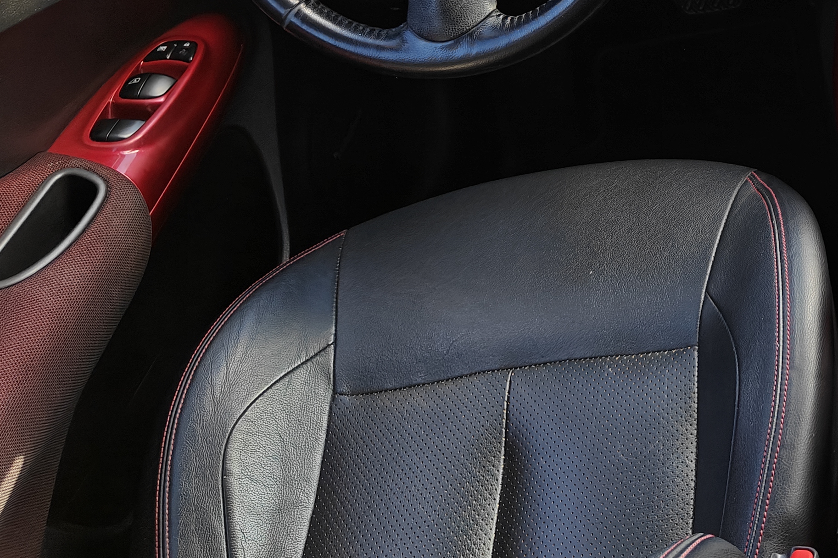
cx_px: 898
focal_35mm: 56
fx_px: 1303
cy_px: -119
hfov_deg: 31.9
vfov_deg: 22.3
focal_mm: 5.59
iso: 50
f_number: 1.8
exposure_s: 1/260
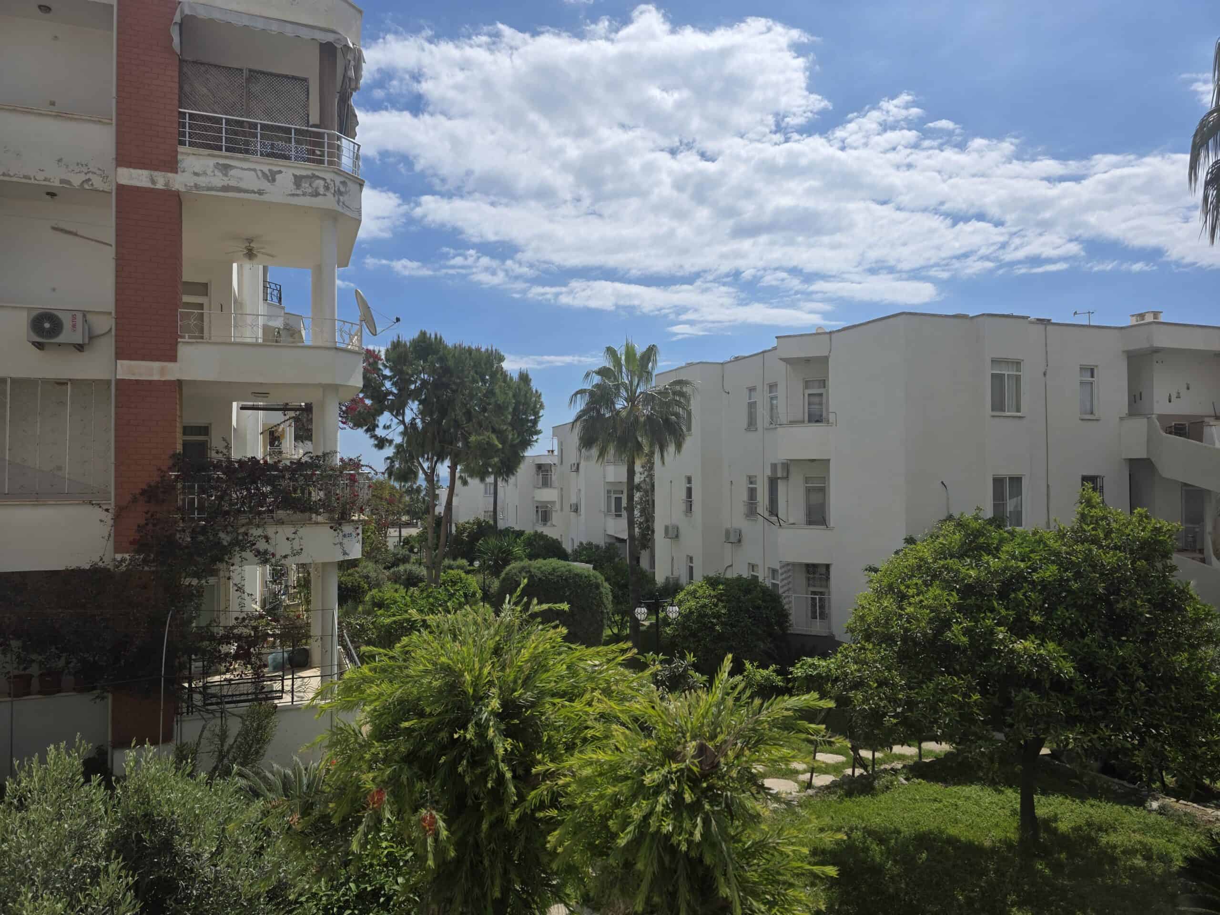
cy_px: 458
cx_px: 610
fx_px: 811
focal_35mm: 23
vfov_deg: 58.9
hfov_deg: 73.9
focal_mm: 6.3
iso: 50
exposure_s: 1/7944
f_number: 1.7
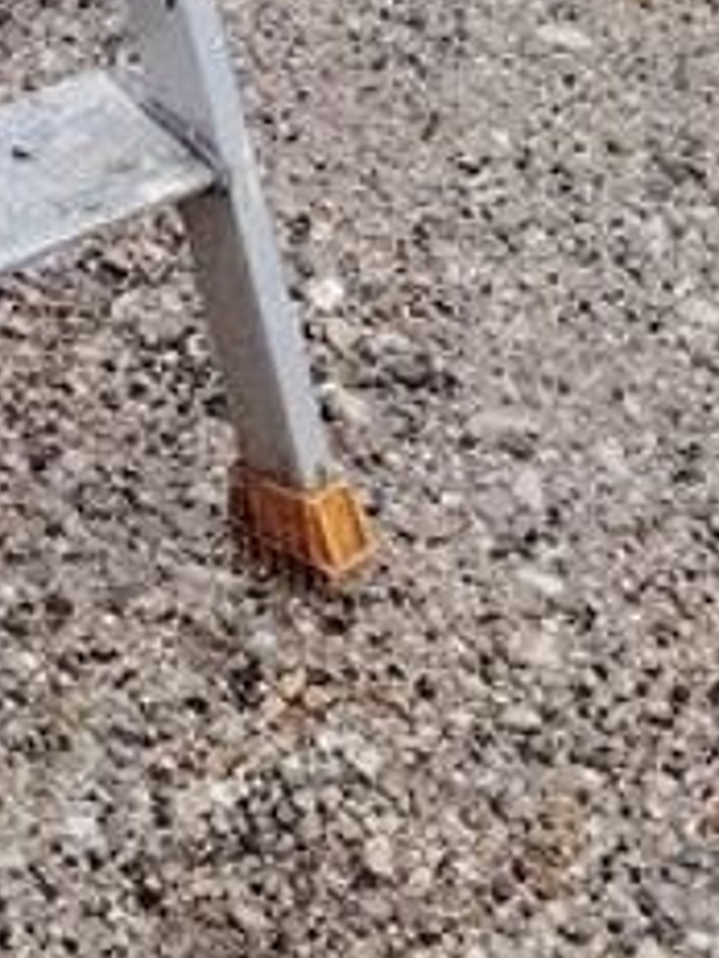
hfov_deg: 10.1
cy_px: -877
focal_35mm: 138
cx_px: -632
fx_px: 3822
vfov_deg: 12.7
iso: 104
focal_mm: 5.25
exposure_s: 1/100
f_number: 1.75
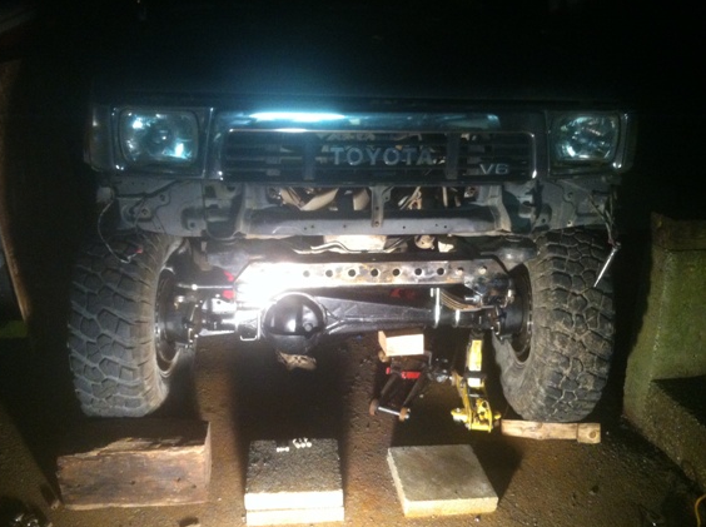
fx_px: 753
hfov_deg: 50.2
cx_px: 334
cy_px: 274
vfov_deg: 38.6
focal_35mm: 37
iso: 400
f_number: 2.8
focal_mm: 3.85
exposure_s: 1/15
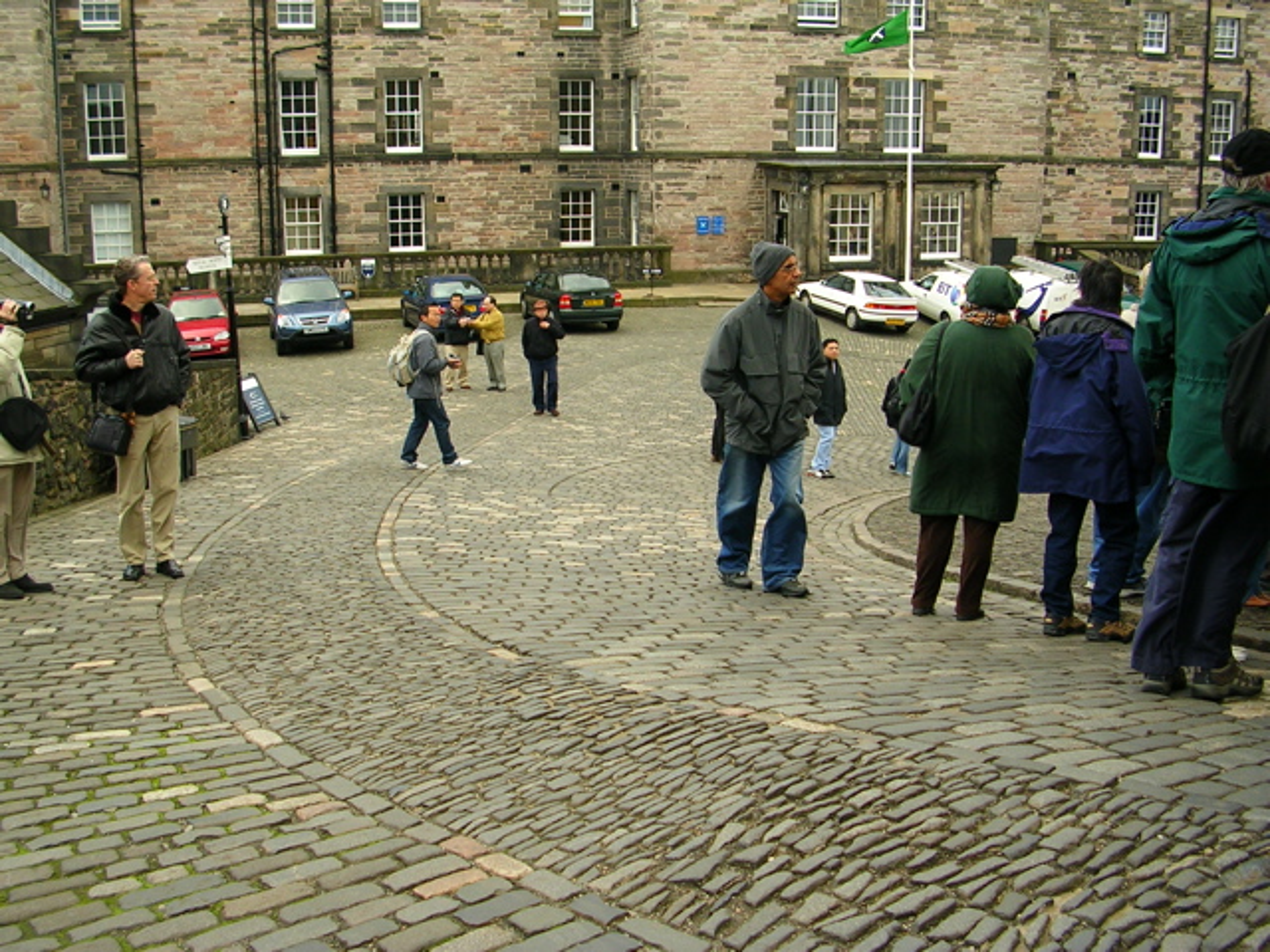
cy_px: 476
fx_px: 1394
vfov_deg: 37.7
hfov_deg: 49.0
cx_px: 635
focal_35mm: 38
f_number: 2.8
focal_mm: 5.8
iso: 50
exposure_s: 1/172
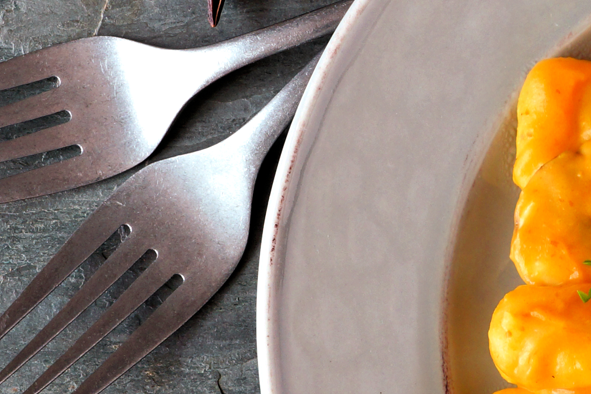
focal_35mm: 157
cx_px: 553
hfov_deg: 13.0
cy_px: 326
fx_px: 2577
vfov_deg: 8.7
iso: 100
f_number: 11
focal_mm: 28
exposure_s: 5
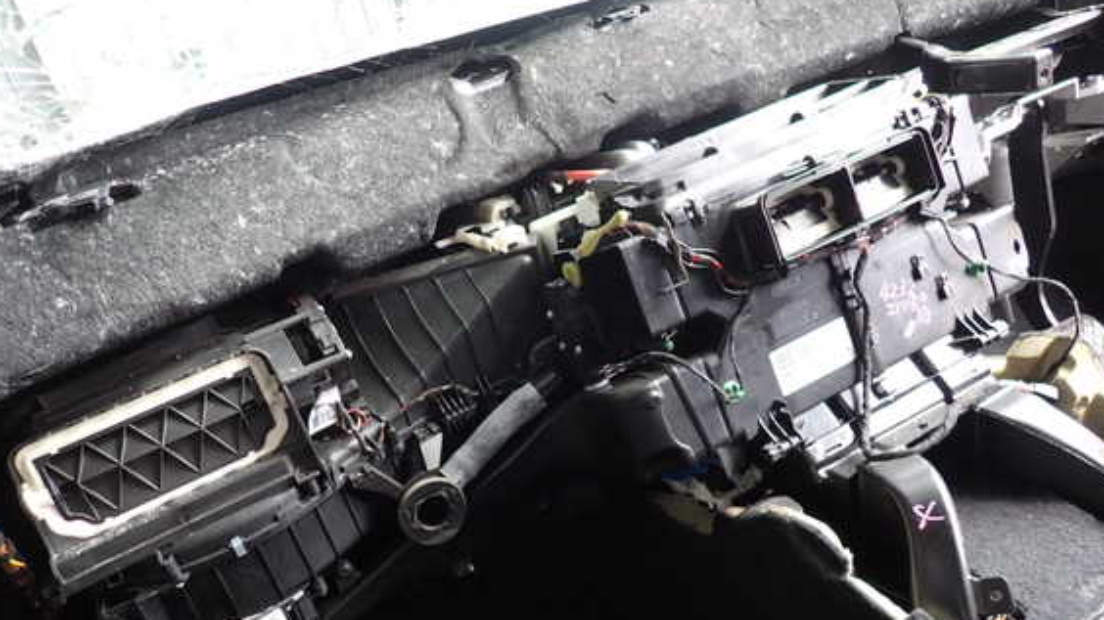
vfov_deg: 40.0
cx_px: 529
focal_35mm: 29
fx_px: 849
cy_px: 366
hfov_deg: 66.0
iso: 160
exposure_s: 1/60
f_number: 2
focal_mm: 4.5
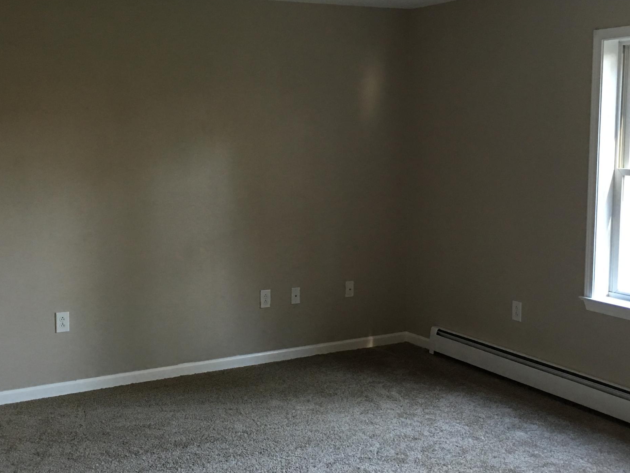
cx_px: 297
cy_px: 226
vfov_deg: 30.9
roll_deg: +0.9
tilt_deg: -6.4
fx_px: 855
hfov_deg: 40.4
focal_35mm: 47
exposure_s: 1/15
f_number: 2.2
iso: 64
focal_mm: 4.15
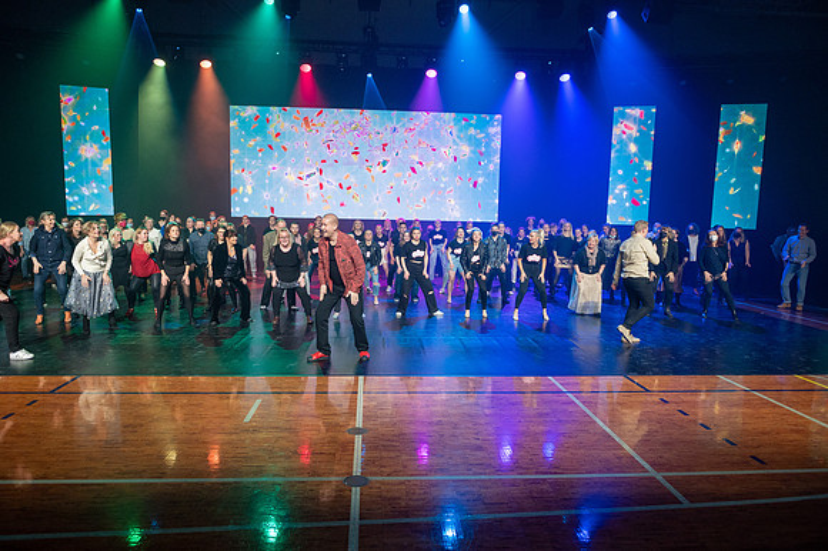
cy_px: 276
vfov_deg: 51.4
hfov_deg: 71.7
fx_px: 573
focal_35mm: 25
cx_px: 414
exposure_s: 1/200
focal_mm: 24
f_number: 2.8
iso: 1800
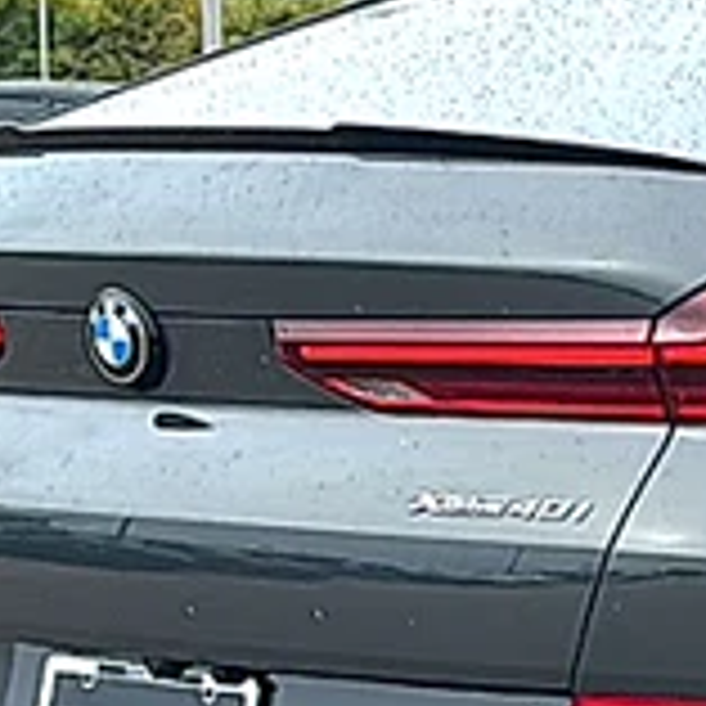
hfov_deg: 11.8
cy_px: 582
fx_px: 3184
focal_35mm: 138
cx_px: 1196
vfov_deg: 12.6
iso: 80
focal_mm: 6.86
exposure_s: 1/1567
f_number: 1.78
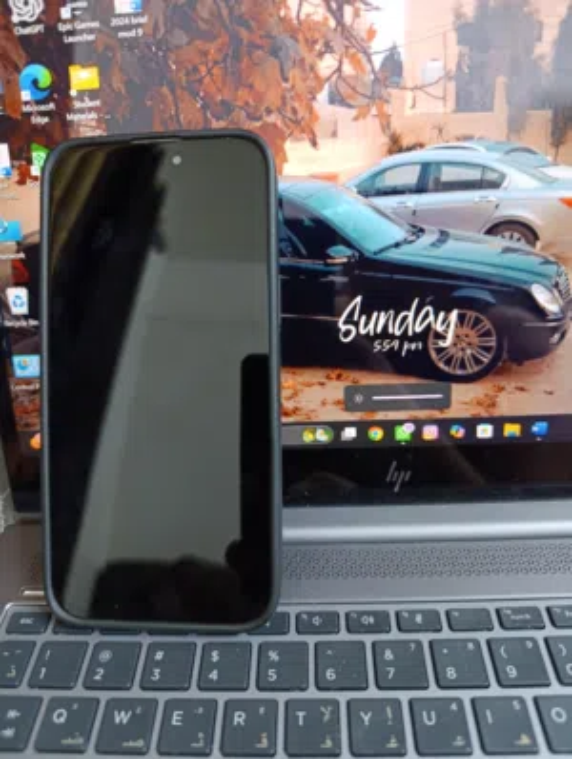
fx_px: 505
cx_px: 286
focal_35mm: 23
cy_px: 380
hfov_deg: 59.0
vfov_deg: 73.8
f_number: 1.6
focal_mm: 6.14
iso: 800
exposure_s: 1/50
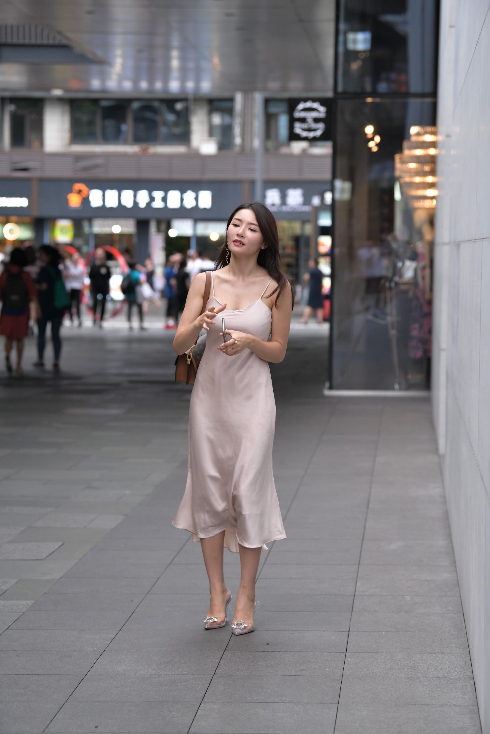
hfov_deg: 13.0
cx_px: 245
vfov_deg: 19.5
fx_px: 2143
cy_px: 367
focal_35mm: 105
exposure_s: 1/500
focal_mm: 105
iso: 1600
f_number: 4
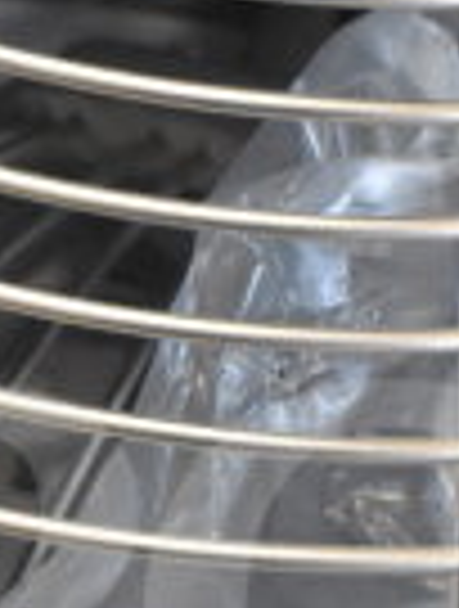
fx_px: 5319
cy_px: 741
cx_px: 252
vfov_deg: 6.5
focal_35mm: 302
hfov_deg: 4.9
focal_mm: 31
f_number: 4.2
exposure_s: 1/50
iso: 1600
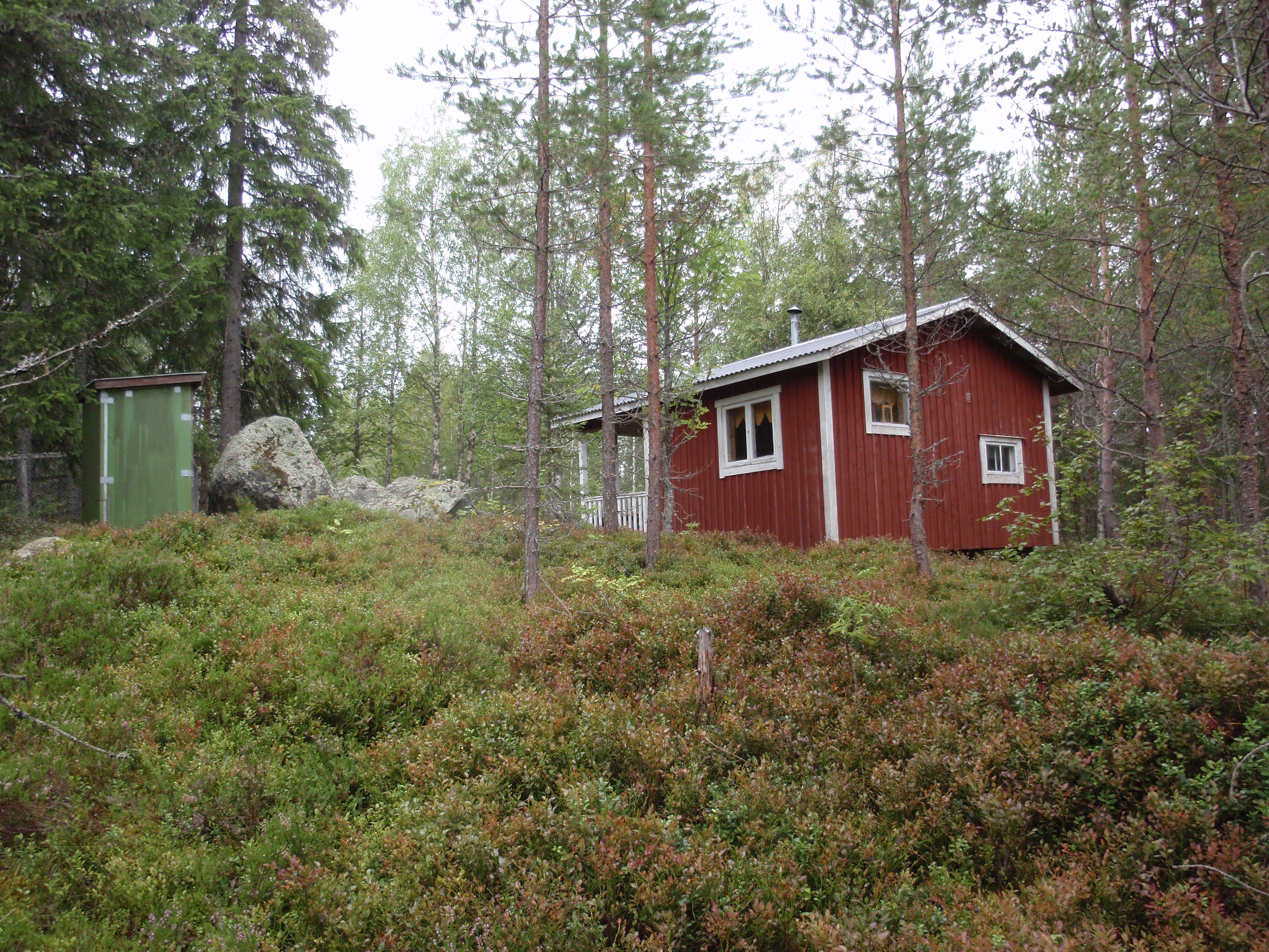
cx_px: 634
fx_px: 1026
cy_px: 476
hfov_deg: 63.4
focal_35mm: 28
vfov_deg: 49.7
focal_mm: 5
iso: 80
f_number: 3.2
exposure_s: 1/30
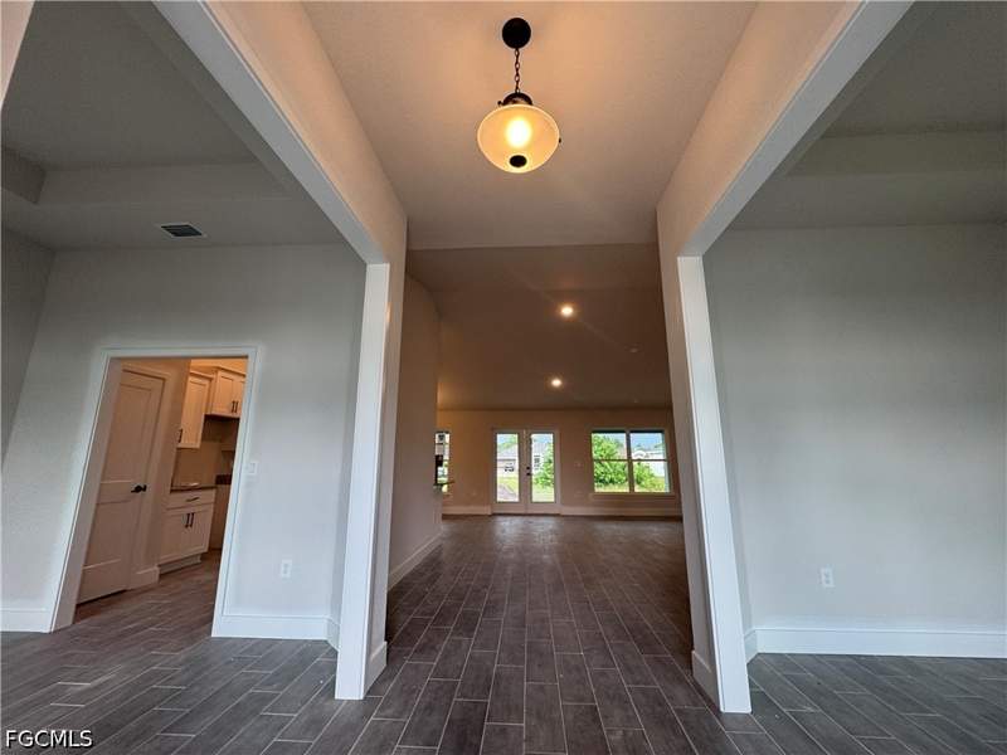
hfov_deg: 102.1
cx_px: 504
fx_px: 407
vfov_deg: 85.7
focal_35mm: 14
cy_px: 378
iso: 100
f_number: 2.2
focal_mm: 2.22
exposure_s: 1/120
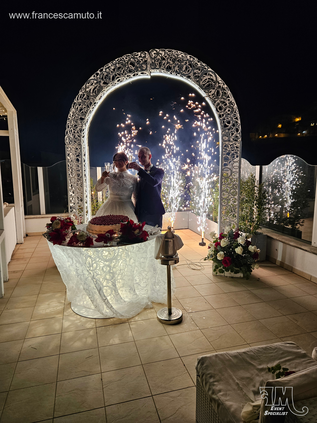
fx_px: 281
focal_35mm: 23
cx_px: 158
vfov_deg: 73.9
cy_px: 212
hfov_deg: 58.9
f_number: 1.8
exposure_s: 1/100
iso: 160
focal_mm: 5.4
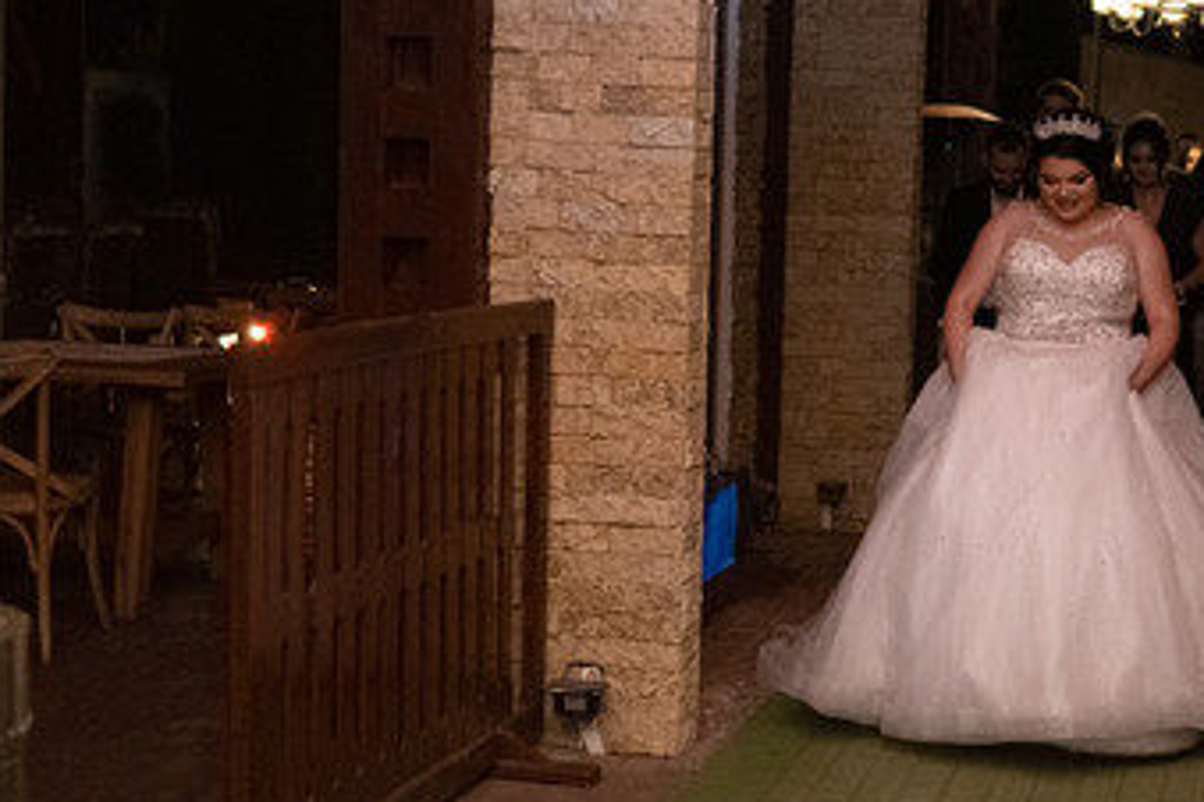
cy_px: 328
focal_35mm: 66
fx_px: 2207
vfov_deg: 20.6
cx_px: 927
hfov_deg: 29.9
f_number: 1.4
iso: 2500
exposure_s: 1/60
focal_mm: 23
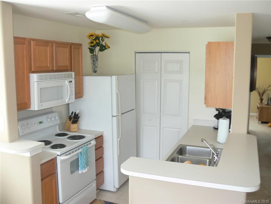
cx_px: 136
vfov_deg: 40.7
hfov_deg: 52.6
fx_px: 274
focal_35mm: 35
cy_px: 102
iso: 80
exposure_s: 1/30
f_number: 2.8
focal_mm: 7.4
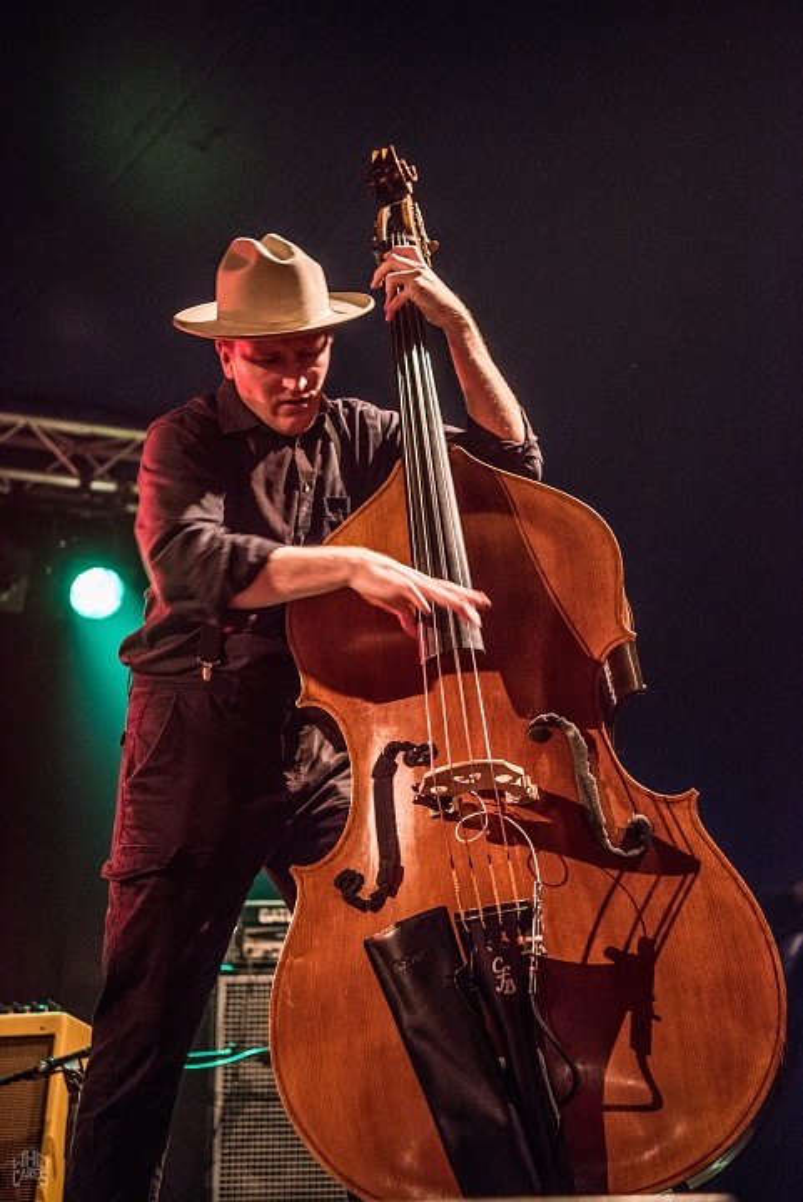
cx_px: 402
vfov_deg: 42.7
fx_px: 1537
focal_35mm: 46
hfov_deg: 29.3
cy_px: 601
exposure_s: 1/80
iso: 2000
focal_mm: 46
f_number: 2.8
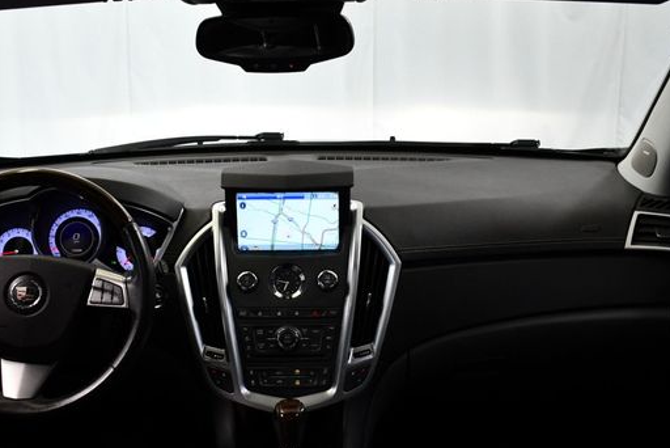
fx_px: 838
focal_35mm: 45
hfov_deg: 43.5
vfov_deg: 29.9
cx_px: 289
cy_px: 252
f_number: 3.5
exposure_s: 1/125
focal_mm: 18
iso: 1600
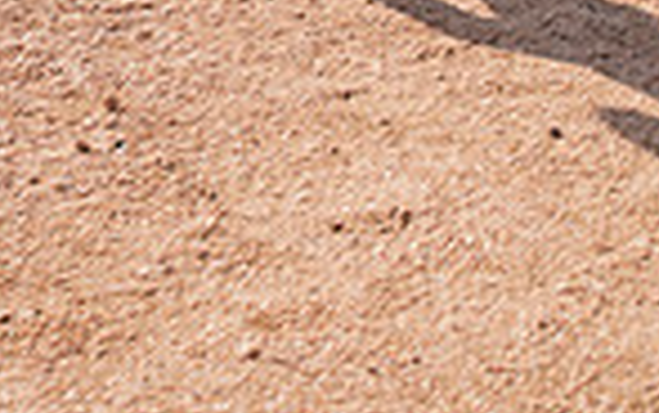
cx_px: 40
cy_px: -548
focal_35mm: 150
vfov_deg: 8.1
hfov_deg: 13.8
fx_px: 2695
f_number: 8
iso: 100
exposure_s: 1/250
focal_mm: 48
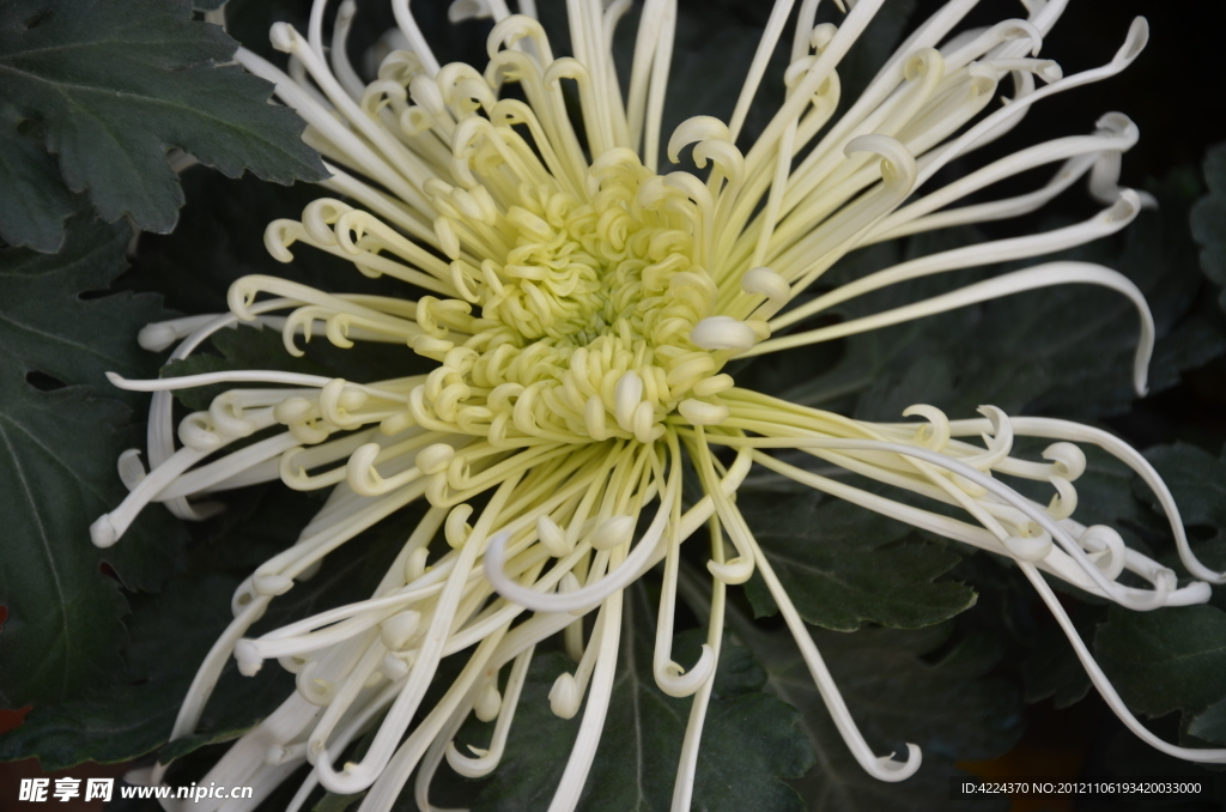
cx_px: 613
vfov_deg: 8.7
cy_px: 406
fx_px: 5352
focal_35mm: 158
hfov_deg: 13.1
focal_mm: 105
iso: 160
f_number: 5.6
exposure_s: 1/250
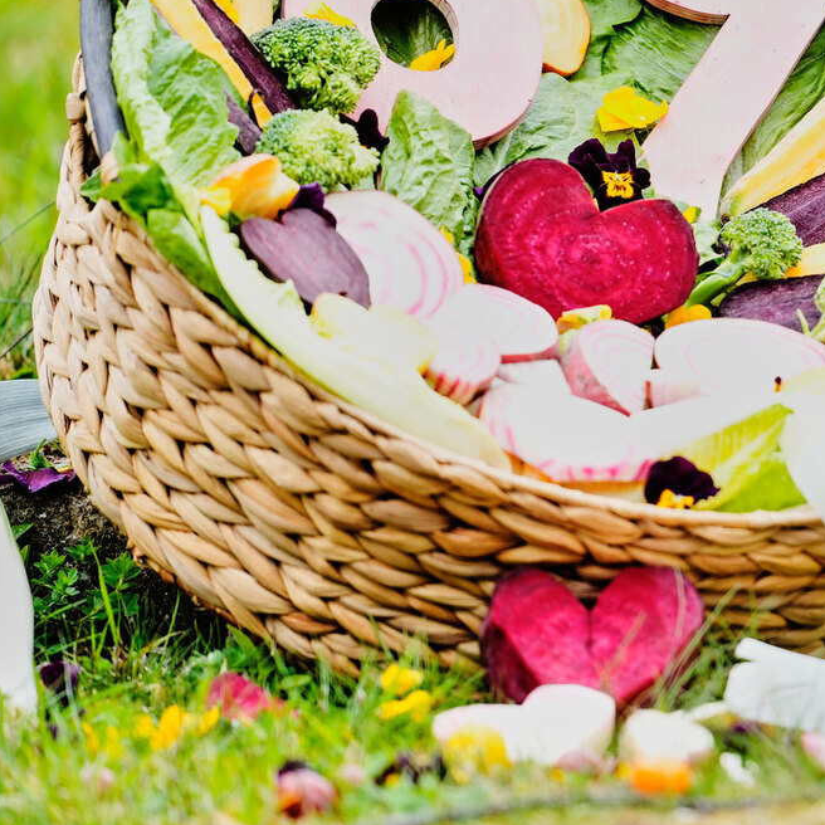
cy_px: 76
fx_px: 20951
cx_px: 1234
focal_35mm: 777
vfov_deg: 2.3
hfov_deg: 2.3
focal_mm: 300
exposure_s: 1/250
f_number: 2.8
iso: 320
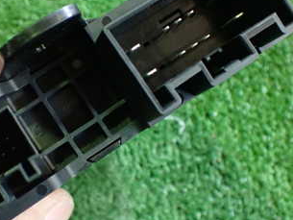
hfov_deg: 32.1
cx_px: 74
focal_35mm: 59
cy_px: 125
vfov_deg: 24.8
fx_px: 500
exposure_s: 1/60
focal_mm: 5.4
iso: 800
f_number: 2.3
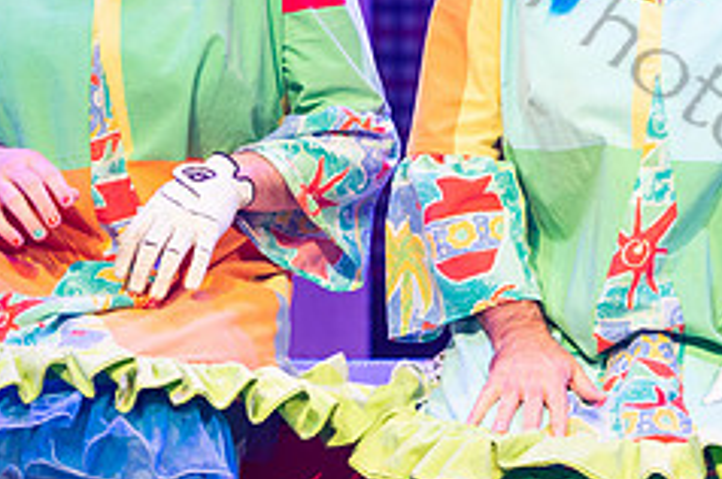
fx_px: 5468
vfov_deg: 5.0
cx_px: 522
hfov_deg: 7.5
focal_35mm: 273
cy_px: -39
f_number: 2.8
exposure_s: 1/160
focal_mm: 112
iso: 1000
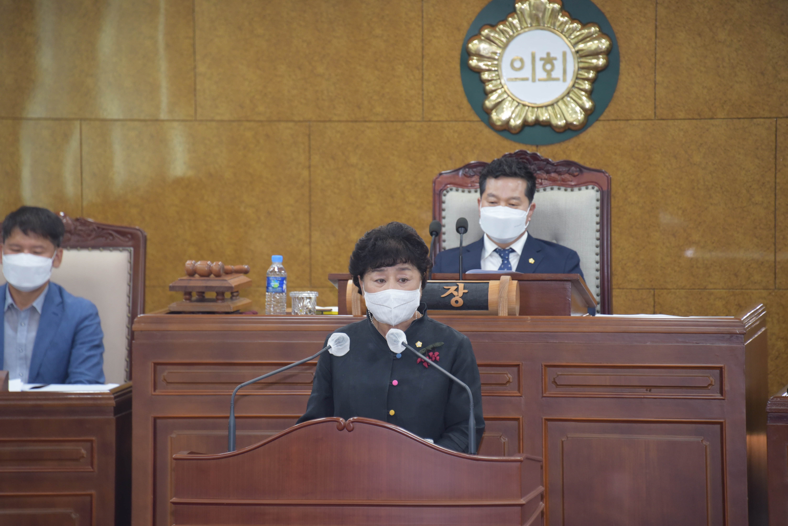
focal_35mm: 230
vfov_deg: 6.0
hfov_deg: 8.9
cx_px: 394
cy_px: 263
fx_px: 5036
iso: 1800
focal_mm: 230
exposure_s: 1/200
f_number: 5.6
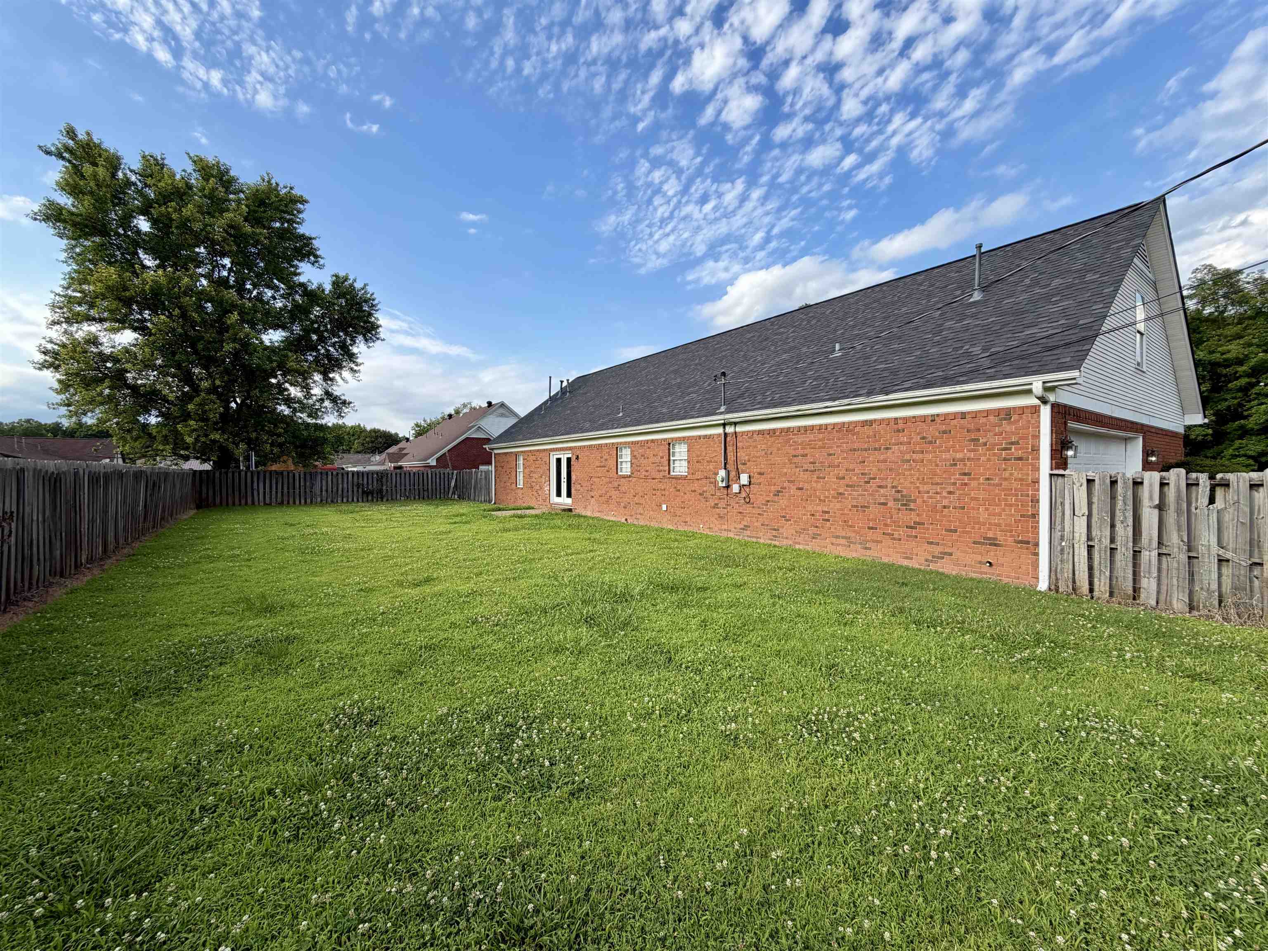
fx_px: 513
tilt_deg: -0.4
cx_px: 634
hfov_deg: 102.1
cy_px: 476
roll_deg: +1.4
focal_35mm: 14
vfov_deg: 85.7
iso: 40
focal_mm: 2.22
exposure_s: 1/770
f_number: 2.2
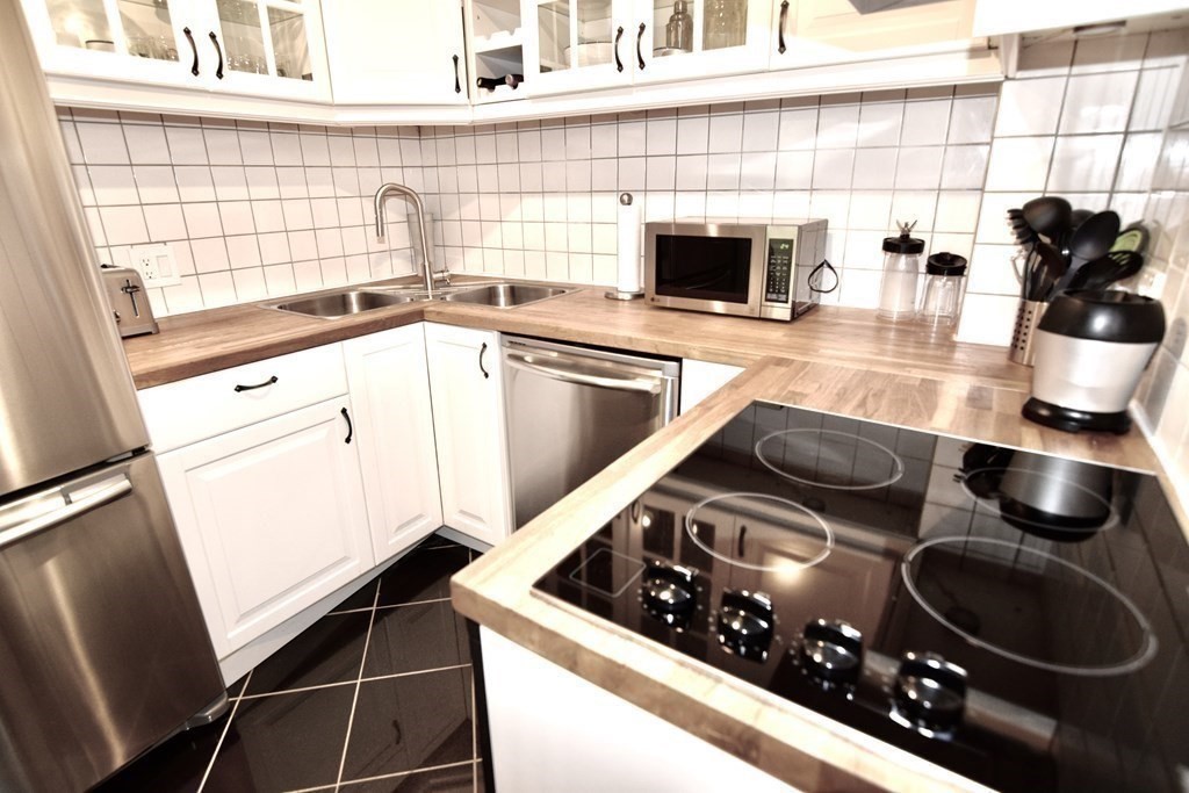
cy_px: 396
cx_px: 594
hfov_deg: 90.0
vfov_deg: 67.4
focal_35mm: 18
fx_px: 595
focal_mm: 12
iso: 800
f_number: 4
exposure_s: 1/60
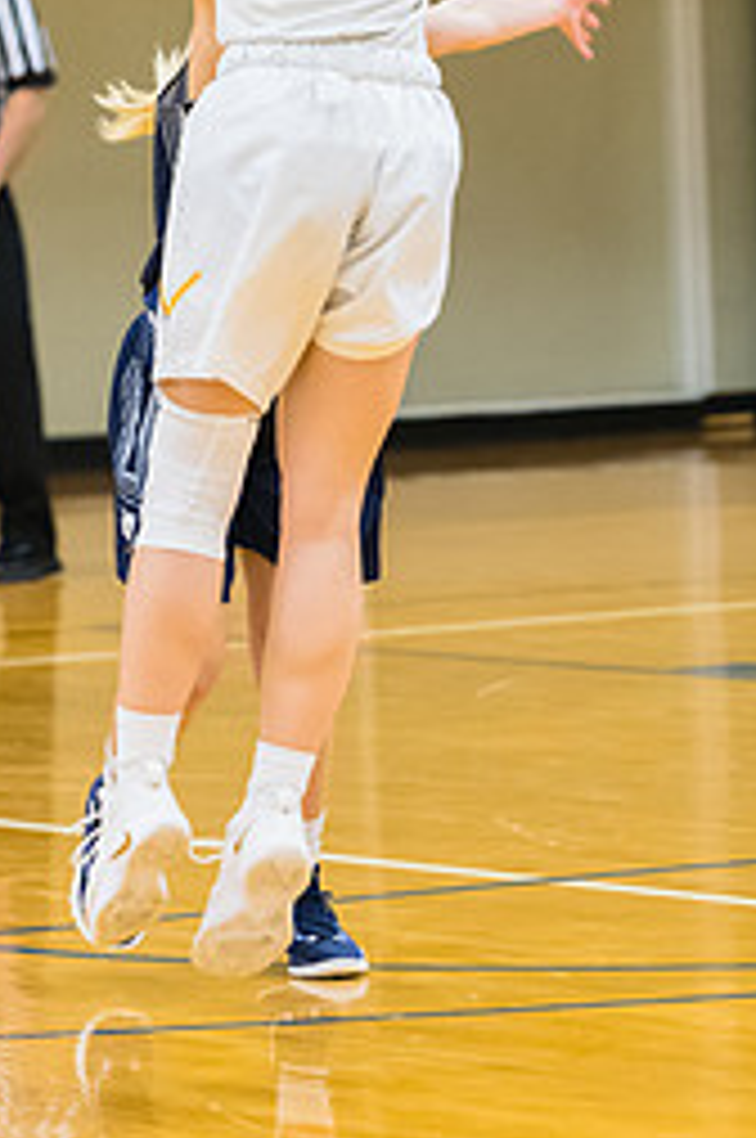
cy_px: 175
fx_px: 10296
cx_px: 324
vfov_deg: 6.3
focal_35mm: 326
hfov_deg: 4.2
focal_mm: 122
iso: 3200
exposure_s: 1/400
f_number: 3.2
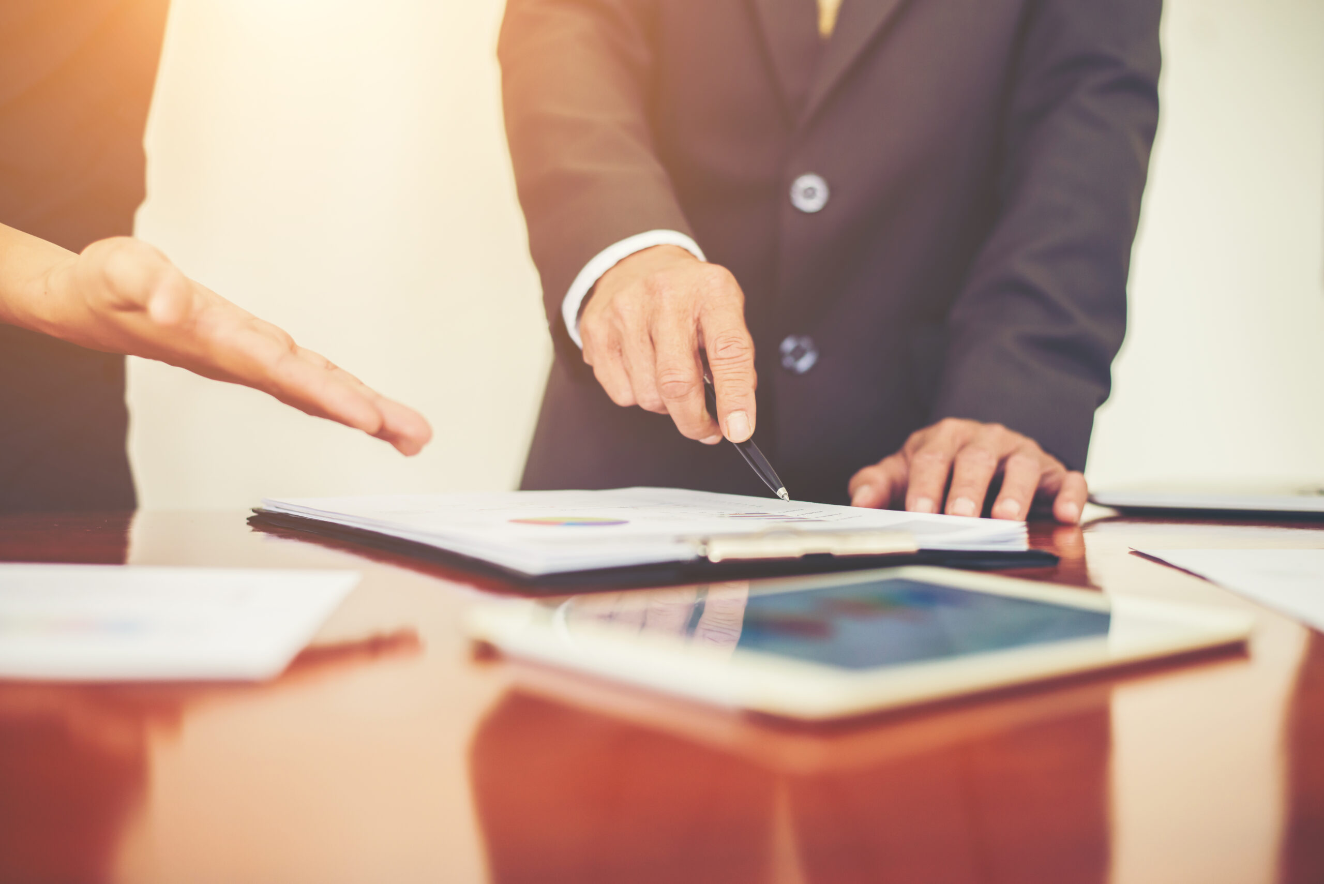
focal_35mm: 50
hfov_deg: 39.6
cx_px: 662
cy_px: 442
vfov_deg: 27.0
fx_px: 1840
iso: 320
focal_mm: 50
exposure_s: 1/200
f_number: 2.5
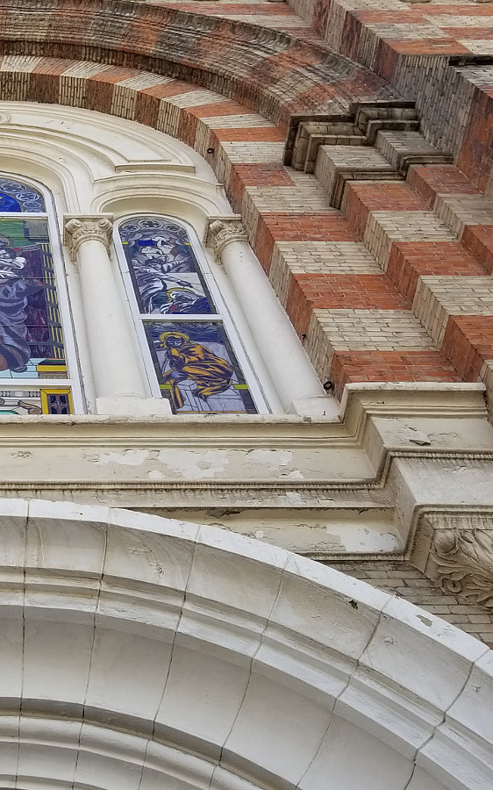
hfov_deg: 24.8
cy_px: 387
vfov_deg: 41.1
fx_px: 1054
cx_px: -30
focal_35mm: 49
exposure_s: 1/840
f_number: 1.7
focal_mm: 4.25
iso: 50
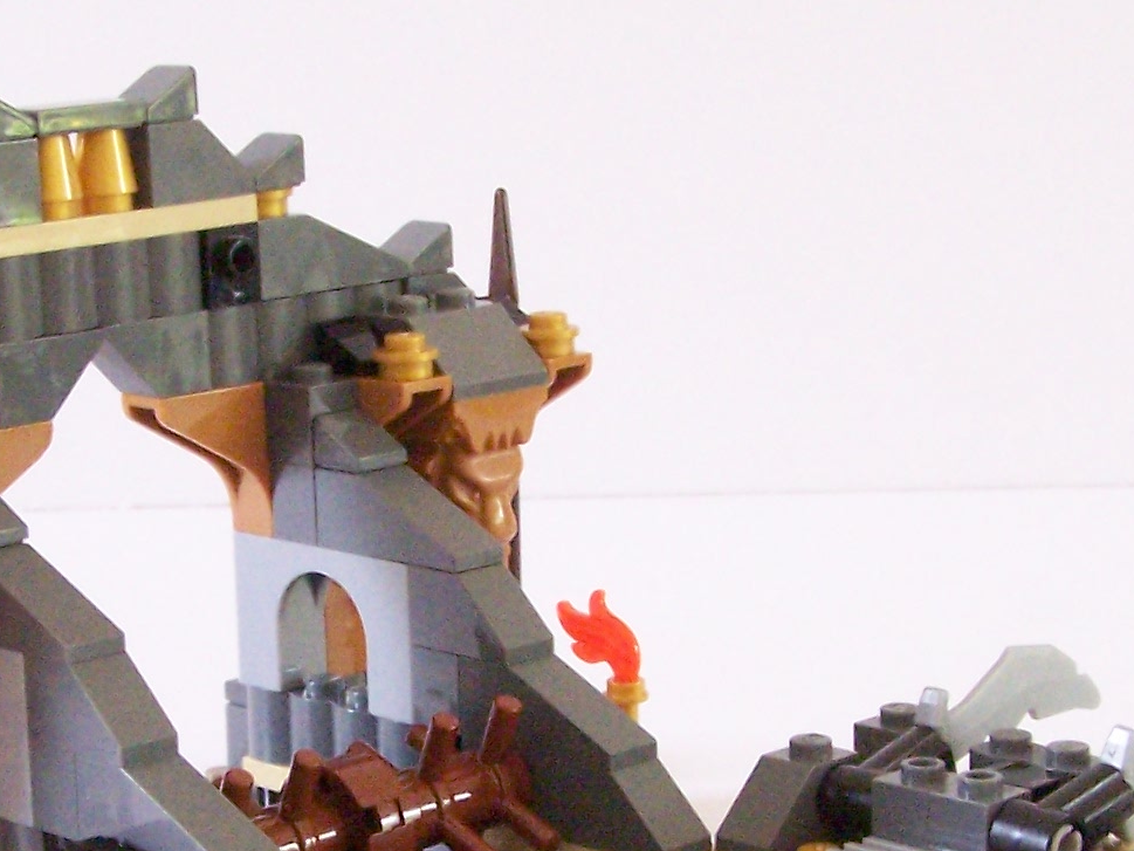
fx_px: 3309
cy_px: 644
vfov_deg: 14.6
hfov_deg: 19.4
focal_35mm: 101
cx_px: 502
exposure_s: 1/45
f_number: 4.5
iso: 400
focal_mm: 6.3
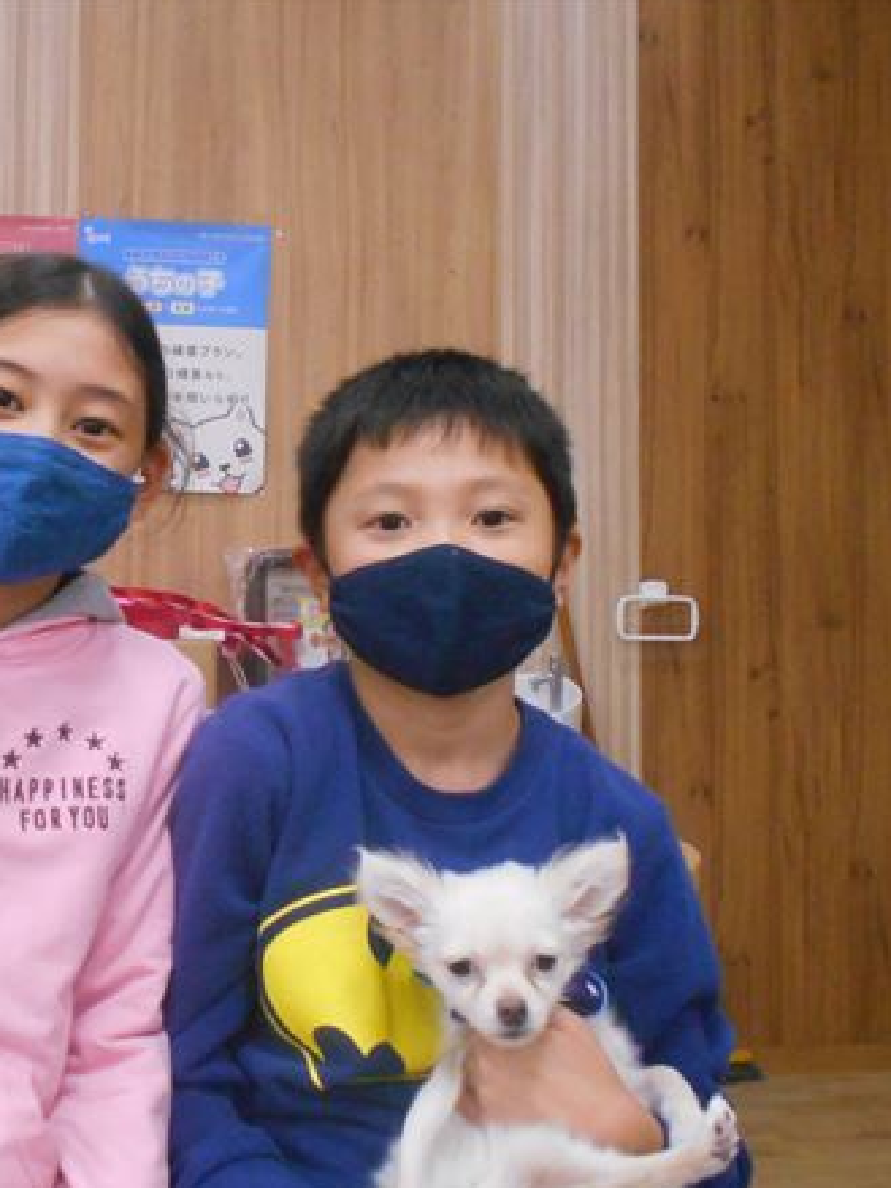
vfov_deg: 45.8
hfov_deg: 34.5
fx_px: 1408
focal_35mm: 41
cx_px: 238
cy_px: 601
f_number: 3.4
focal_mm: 5.1
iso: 800
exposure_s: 1/100
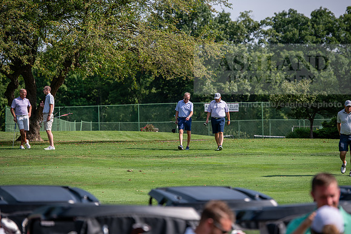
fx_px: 1560
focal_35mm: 160
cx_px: 176
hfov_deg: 12.8
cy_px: 117
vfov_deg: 8.6
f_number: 4
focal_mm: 160
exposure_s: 1/800
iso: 80
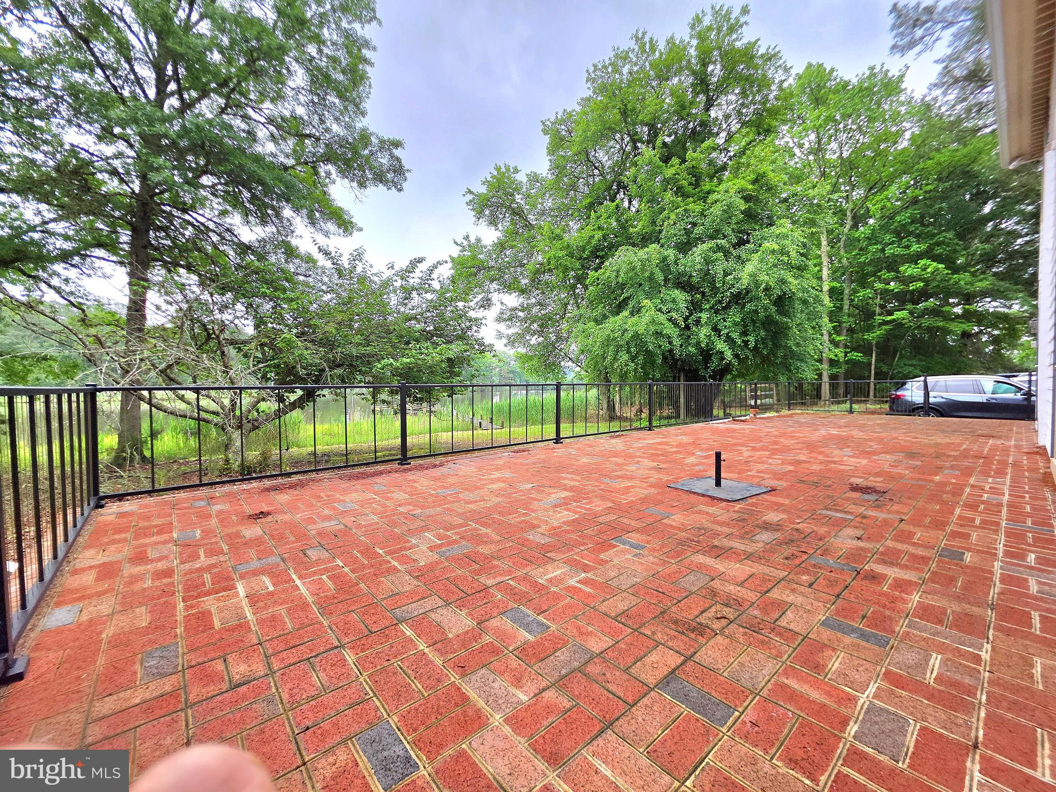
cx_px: 528
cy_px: 396
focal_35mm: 13
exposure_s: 1/455
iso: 40
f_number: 1.9
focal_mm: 2.2
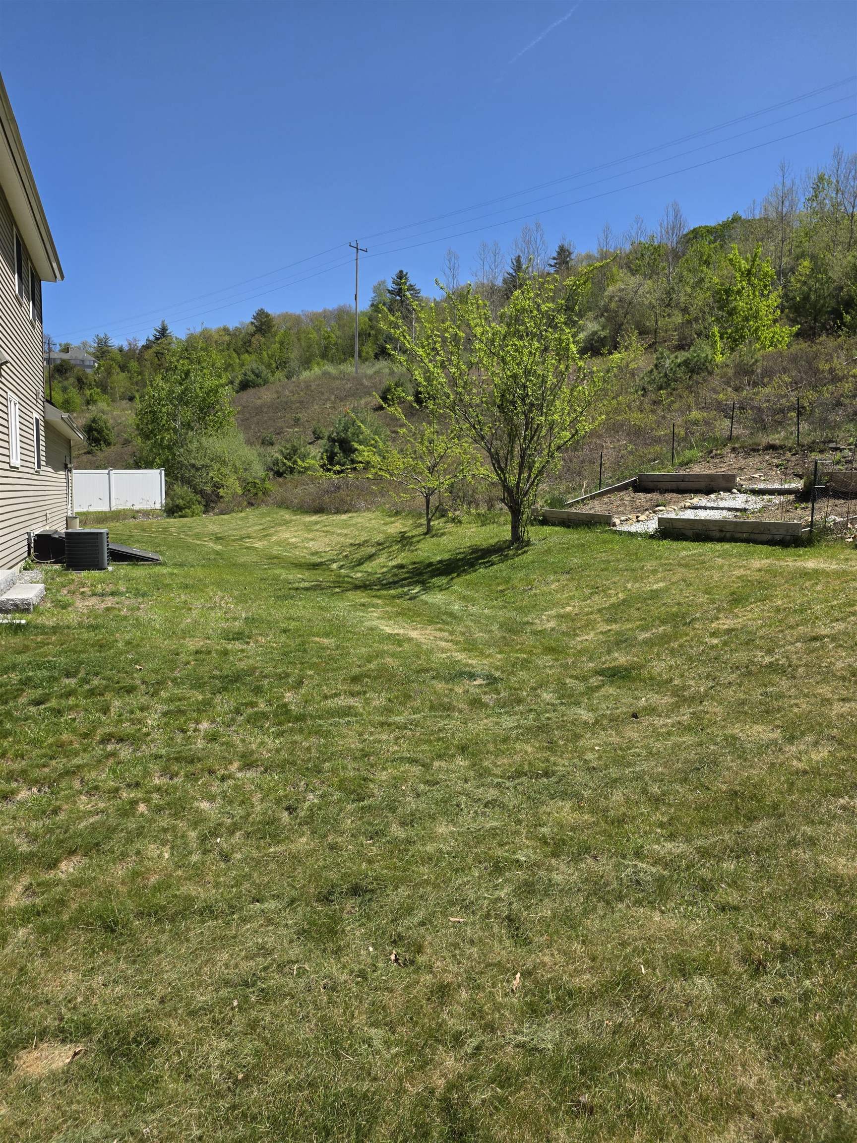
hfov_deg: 58.9
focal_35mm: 23
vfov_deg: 73.9
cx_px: 428
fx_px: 759
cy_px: 572
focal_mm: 6.25
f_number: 1.7
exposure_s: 1/6809
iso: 80
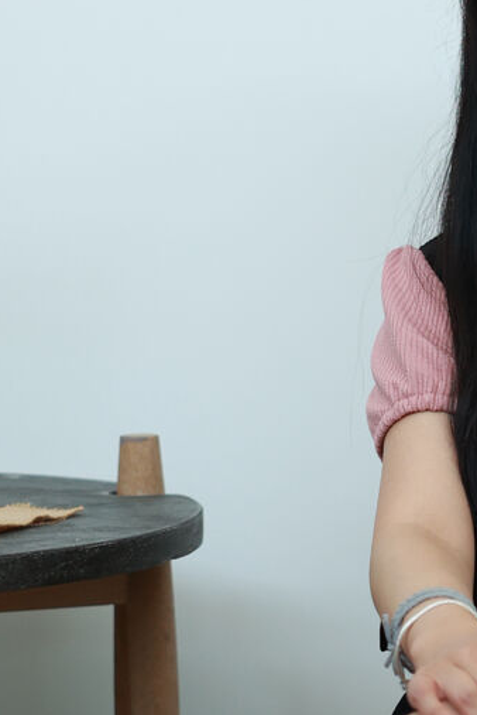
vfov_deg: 9.2
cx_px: 413
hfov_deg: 6.1
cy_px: 307
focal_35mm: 224
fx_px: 4446
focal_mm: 63
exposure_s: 1/200
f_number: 2.8
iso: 800
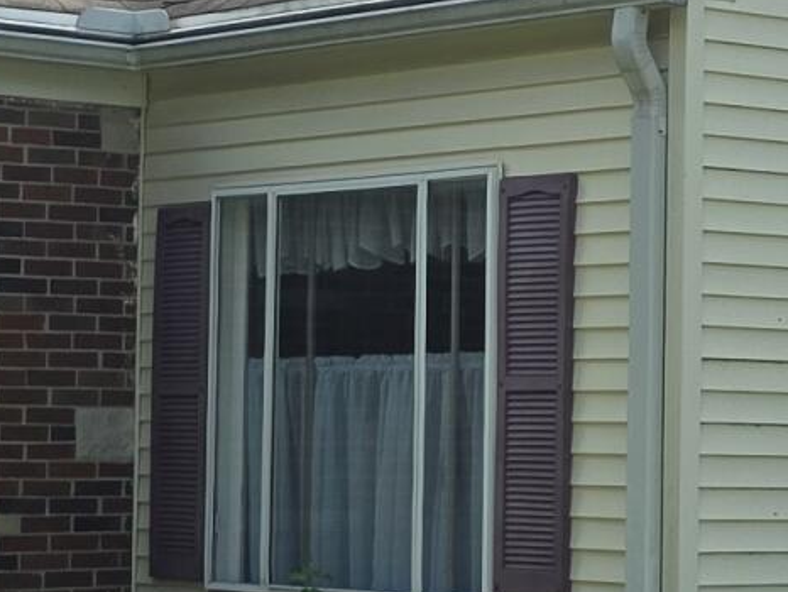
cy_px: 298
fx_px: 3371
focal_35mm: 148
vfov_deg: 10.0
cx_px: 594
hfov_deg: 13.3
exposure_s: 1/7944
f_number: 1.7
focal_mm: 6.25
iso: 64
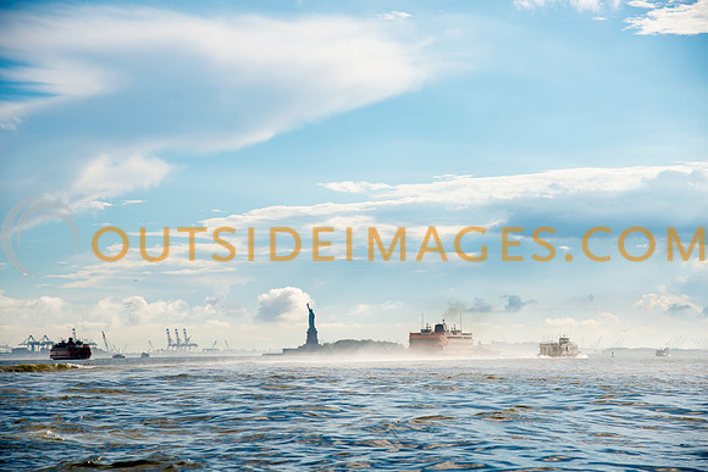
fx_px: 1947
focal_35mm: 99
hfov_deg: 20.6
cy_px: 236
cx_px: 354
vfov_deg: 13.8
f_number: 5.6
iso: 320
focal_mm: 95
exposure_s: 1/2500
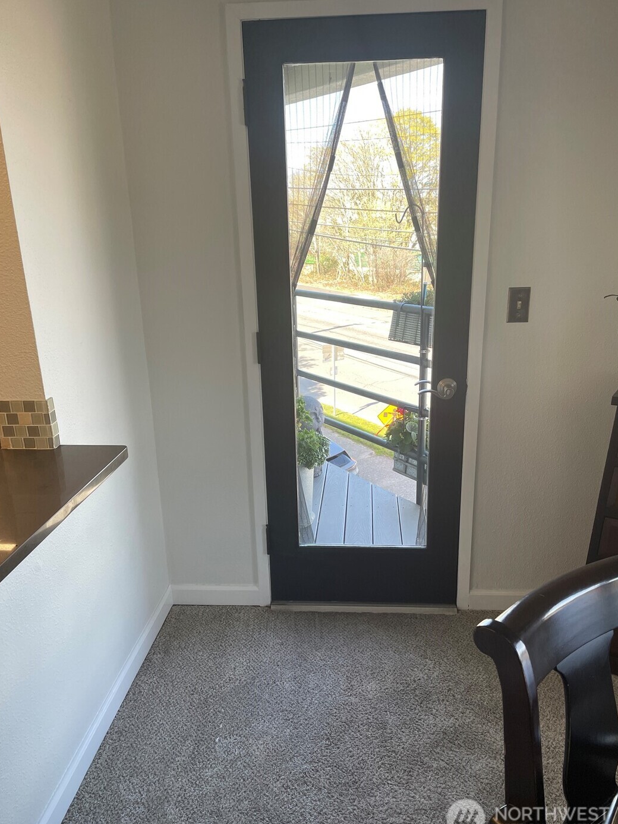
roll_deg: +0.5
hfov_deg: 51.3
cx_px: 307
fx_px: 643
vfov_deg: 65.3
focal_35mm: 27
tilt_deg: -19.1
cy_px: 418
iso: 32
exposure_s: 1/121
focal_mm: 4.2
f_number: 1.6
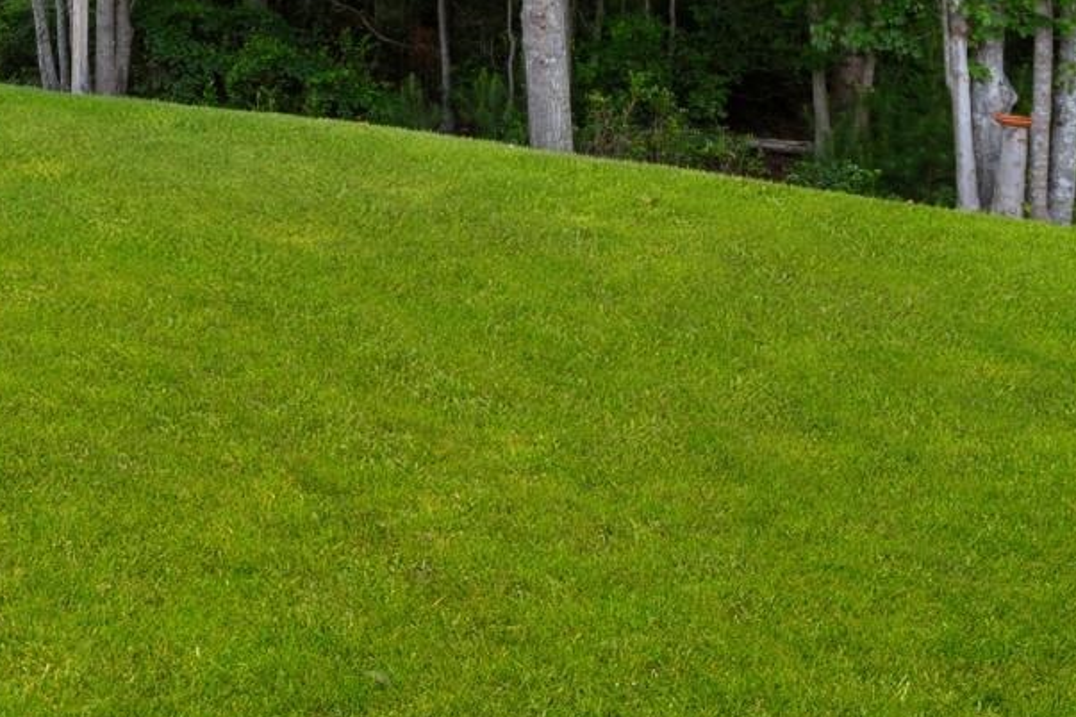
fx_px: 1285
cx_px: 221
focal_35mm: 43
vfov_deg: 27.7
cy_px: -123
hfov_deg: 43.4
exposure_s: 1/100
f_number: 5
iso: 100
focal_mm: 11
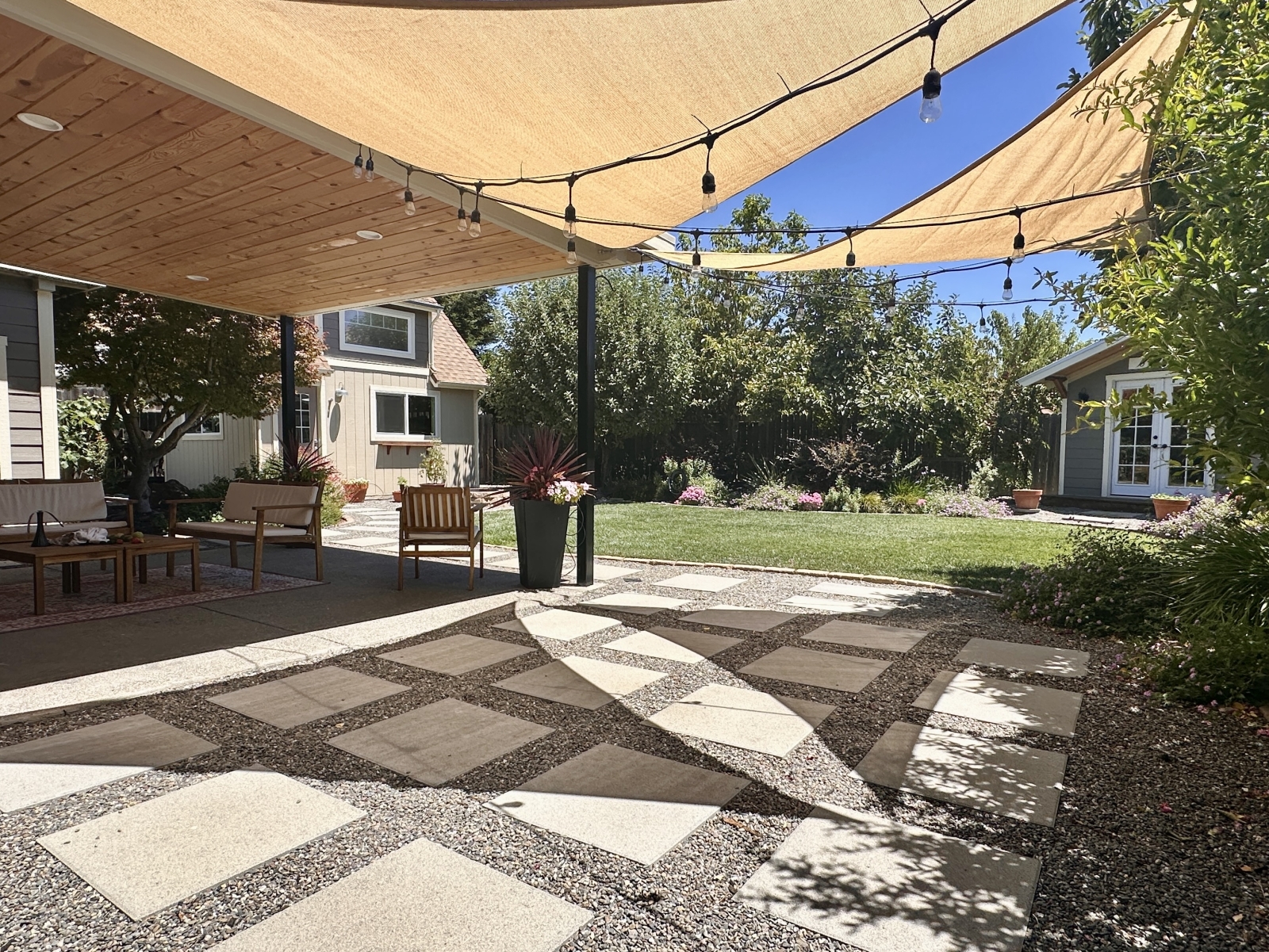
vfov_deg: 85.7
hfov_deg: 102.0
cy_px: 476
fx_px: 513
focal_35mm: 14
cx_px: 634
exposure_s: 1/1092
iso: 40
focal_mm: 2.22
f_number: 2.2
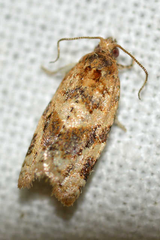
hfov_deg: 9.1
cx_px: 80
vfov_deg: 13.7
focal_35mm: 150
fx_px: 1001
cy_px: 120
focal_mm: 100
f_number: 18
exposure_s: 1/200
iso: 100
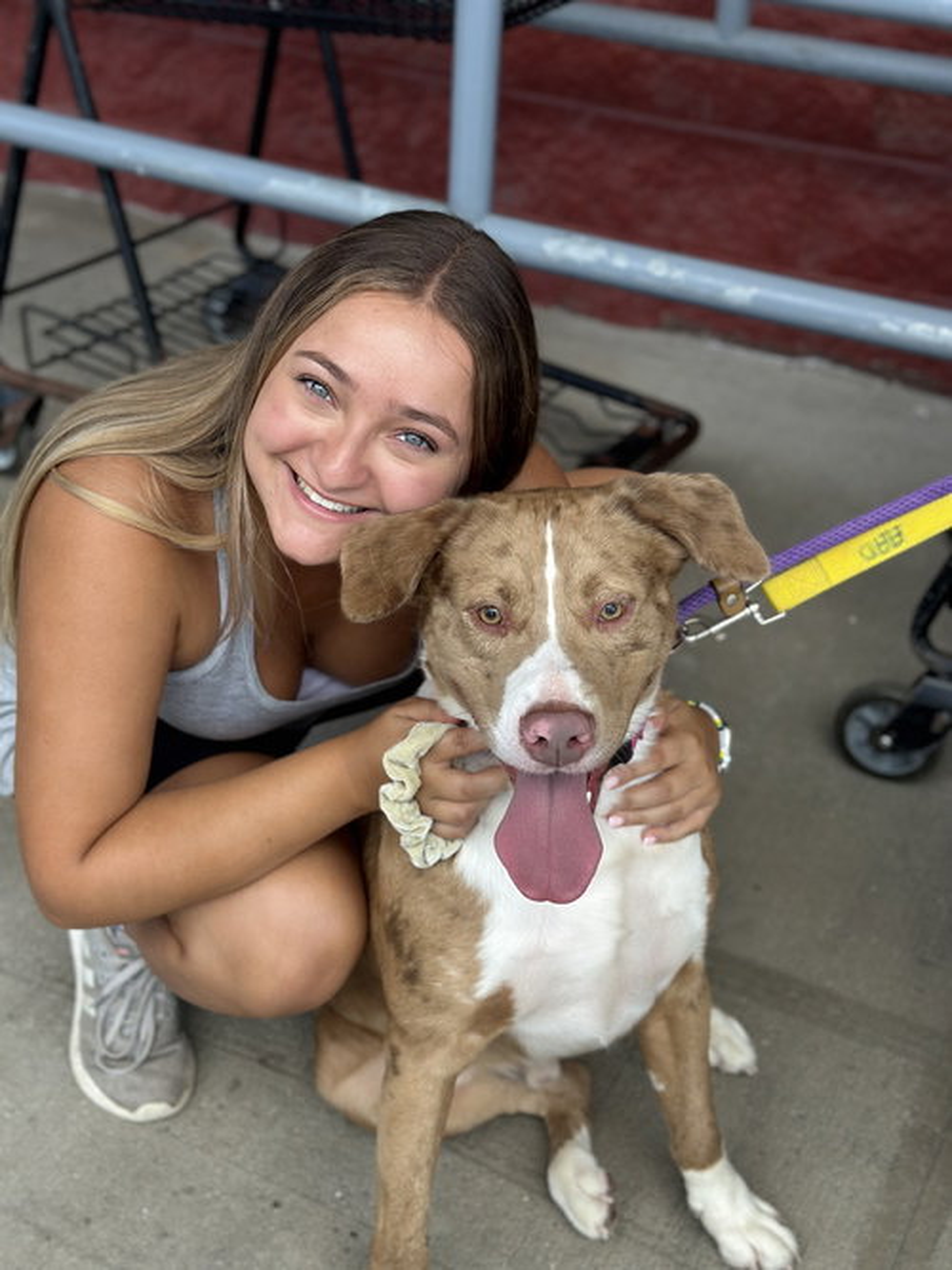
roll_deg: -3.6
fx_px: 1761
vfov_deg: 39.7
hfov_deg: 30.3
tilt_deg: -32.4
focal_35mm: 48
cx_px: 476
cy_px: 635
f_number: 1.78
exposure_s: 1/911
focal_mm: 6.86
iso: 80
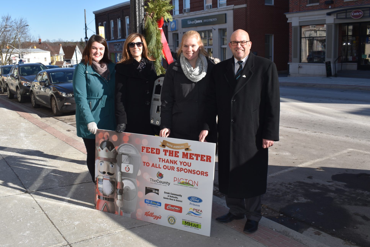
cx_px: 177
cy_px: 117
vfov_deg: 37.8
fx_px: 360
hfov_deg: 54.4
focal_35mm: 35
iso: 100
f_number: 8
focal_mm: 22
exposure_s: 1/200
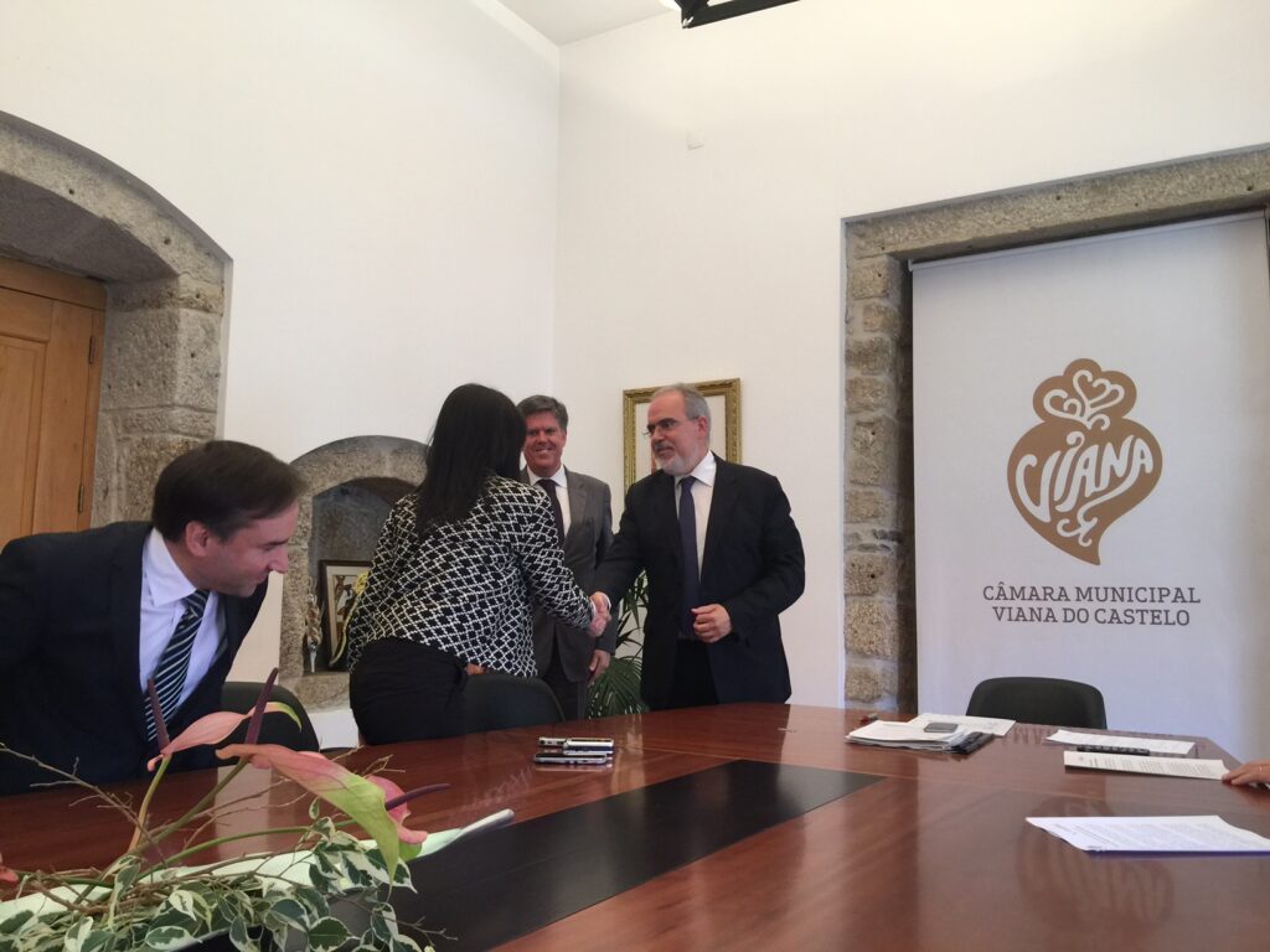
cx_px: 635
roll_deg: -2.8
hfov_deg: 61.7
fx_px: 1064
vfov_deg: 48.2
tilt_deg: +7.5
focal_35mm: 29
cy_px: 476
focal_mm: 4.15
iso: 50
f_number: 2.2
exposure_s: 1/33
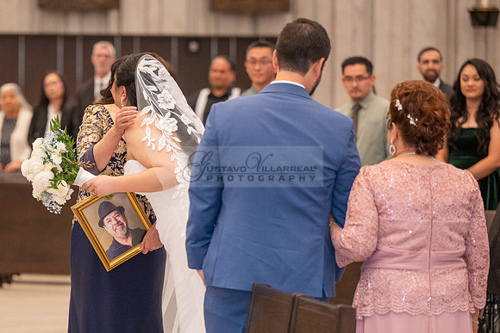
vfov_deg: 7.1
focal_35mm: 193
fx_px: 2678
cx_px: 148
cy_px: 223
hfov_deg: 10.7
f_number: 2.8
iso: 1600
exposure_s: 1/200
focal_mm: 130
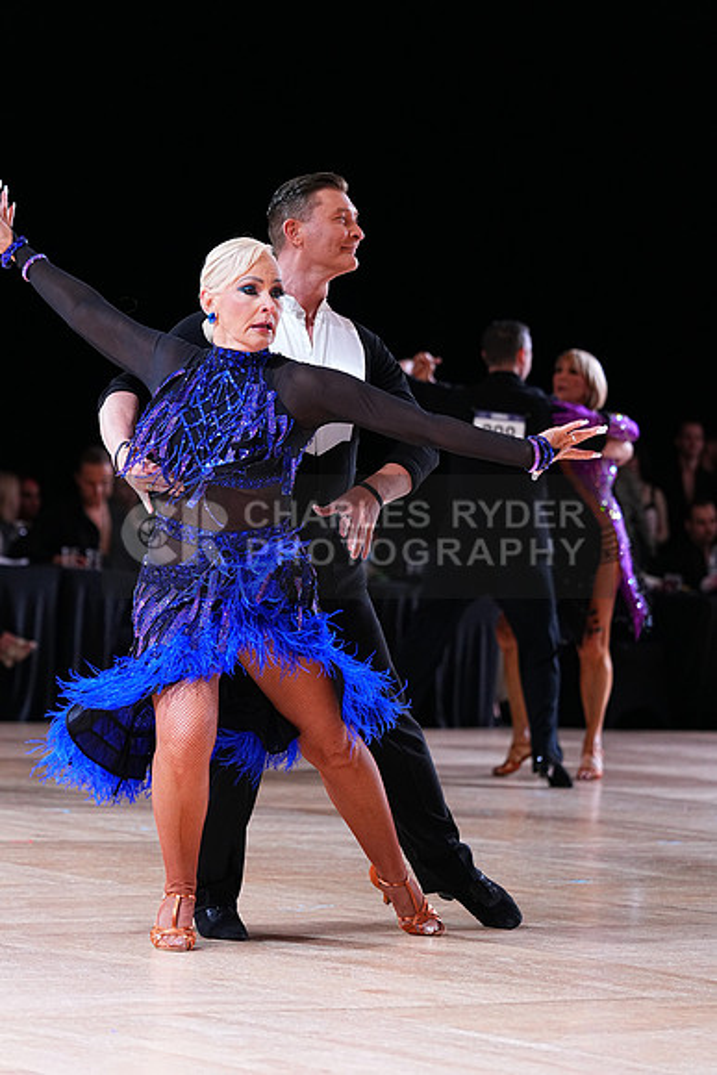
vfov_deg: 15.2
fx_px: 4030
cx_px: 358
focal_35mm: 135
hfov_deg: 10.2
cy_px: 538
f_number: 4
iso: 2500
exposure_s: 1/400
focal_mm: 135
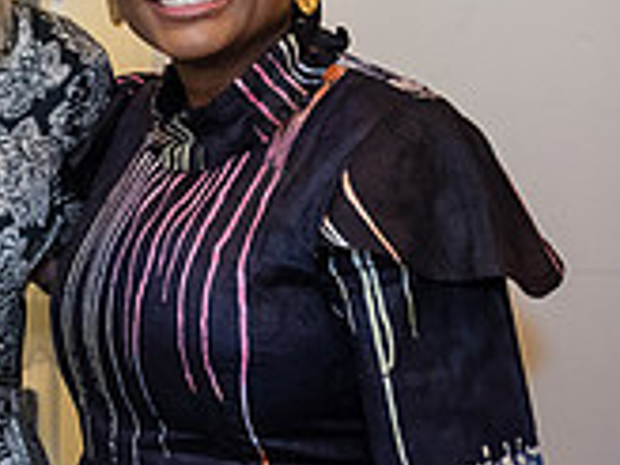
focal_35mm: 109
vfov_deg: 13.5
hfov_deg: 15.7
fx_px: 1952
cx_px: -450
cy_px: 119
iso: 3200
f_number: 4
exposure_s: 1/125
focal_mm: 32
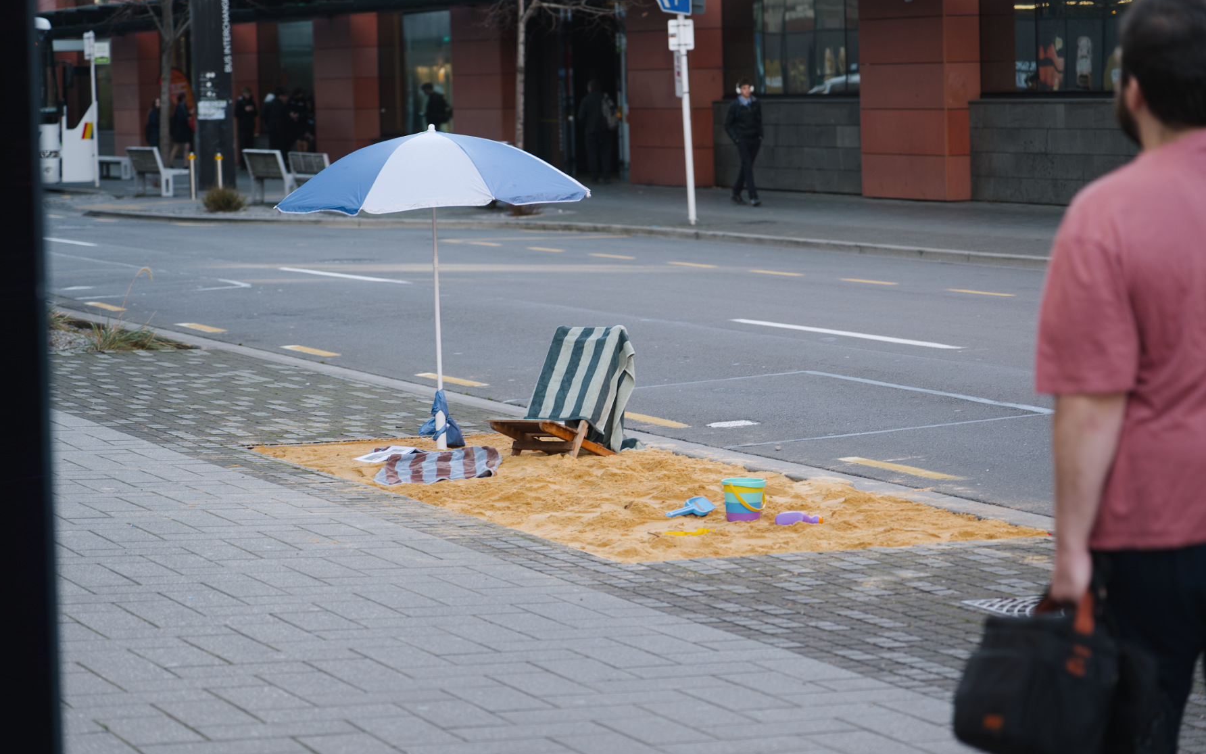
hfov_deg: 19.8
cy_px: 384
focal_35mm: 105
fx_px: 3451
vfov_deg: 12.5
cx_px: 603
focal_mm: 102
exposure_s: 1/160
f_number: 4
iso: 200
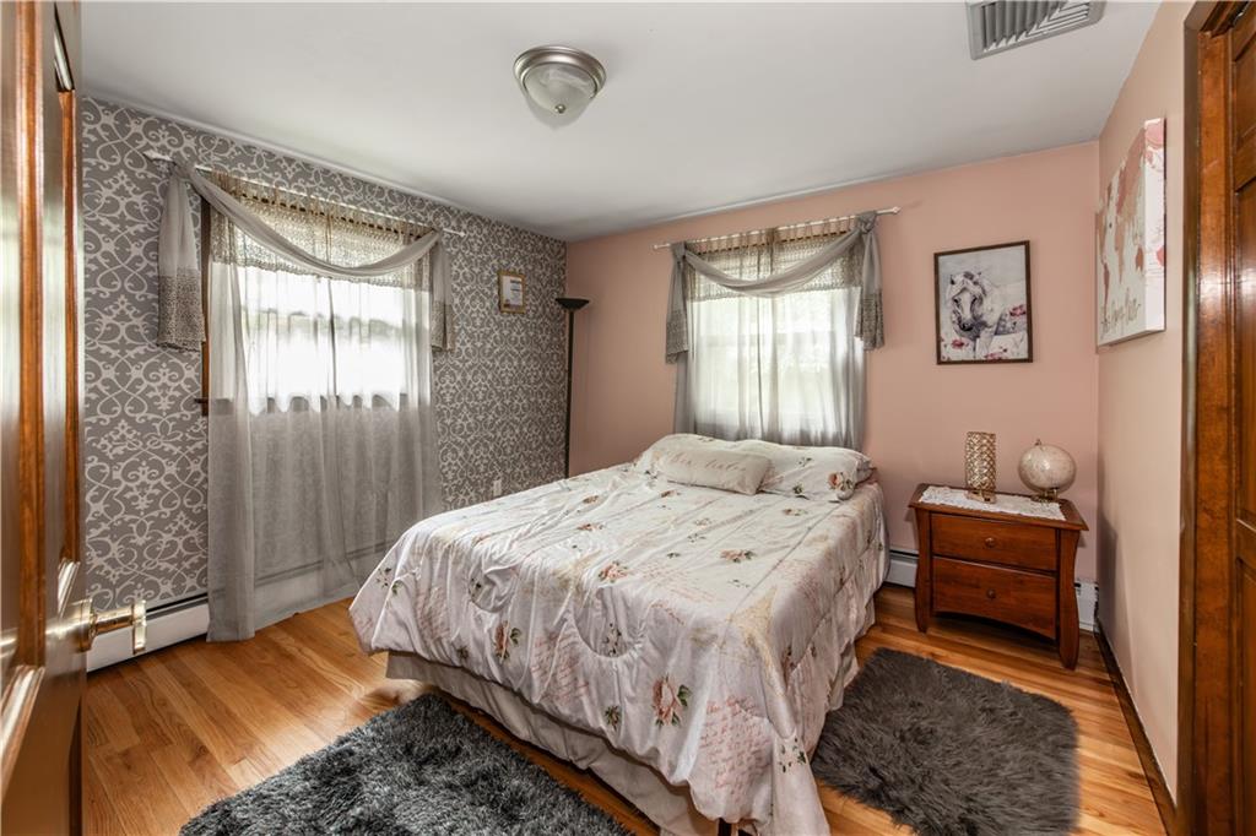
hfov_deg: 104.3
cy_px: 418
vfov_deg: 81.2
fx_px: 488
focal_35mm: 14
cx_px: 628
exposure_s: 1/1.67
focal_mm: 14
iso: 400
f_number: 10
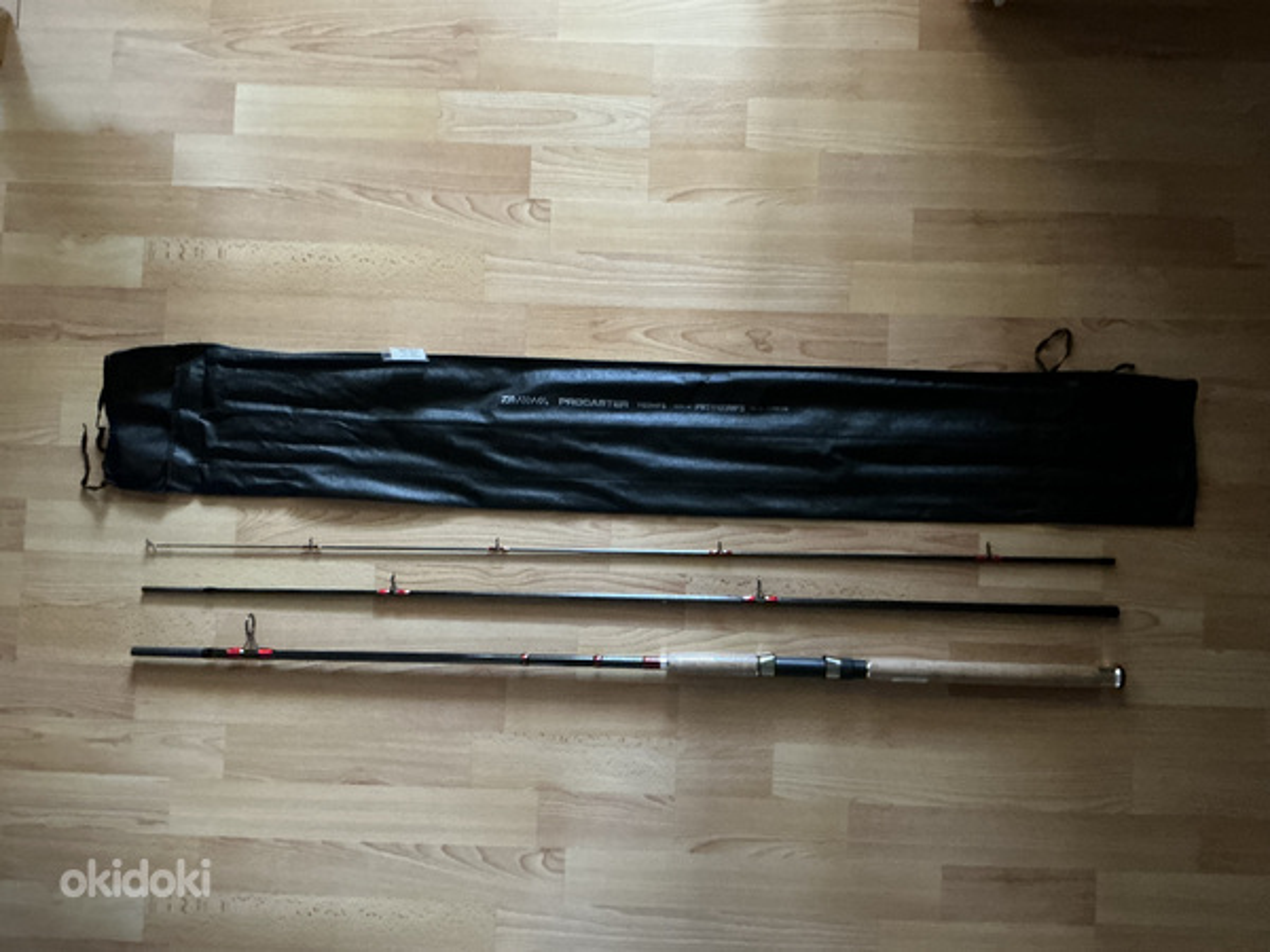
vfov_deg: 49.7
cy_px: 476
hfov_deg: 63.4
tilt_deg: -86.6
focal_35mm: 28
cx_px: 635
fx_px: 1027
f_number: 1.8
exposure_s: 1/27
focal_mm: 3
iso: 640
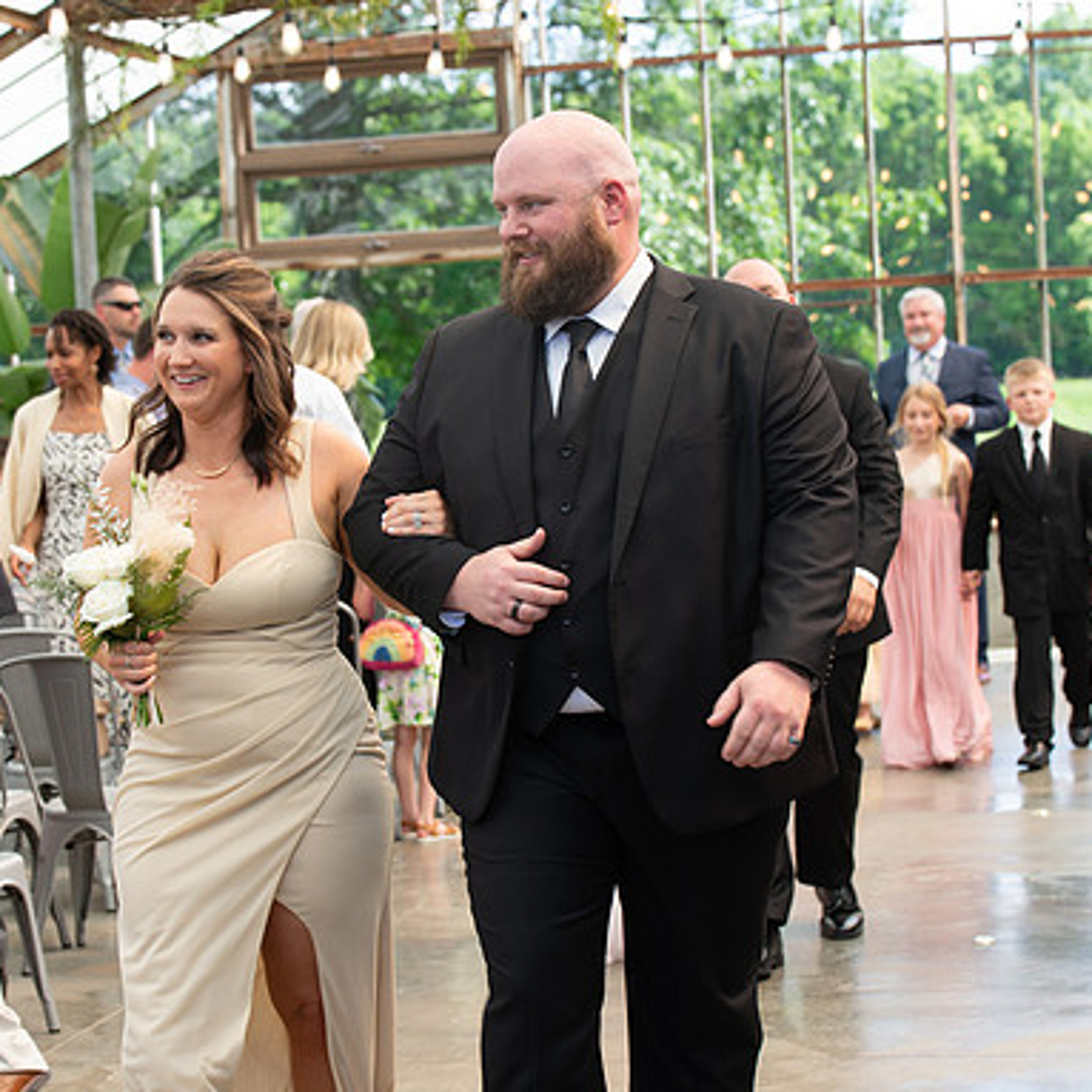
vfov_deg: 19.3
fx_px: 3212
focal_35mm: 90
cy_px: 549
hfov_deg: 19.3
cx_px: 522
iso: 160
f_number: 5.6
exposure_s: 1/200
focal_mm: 70
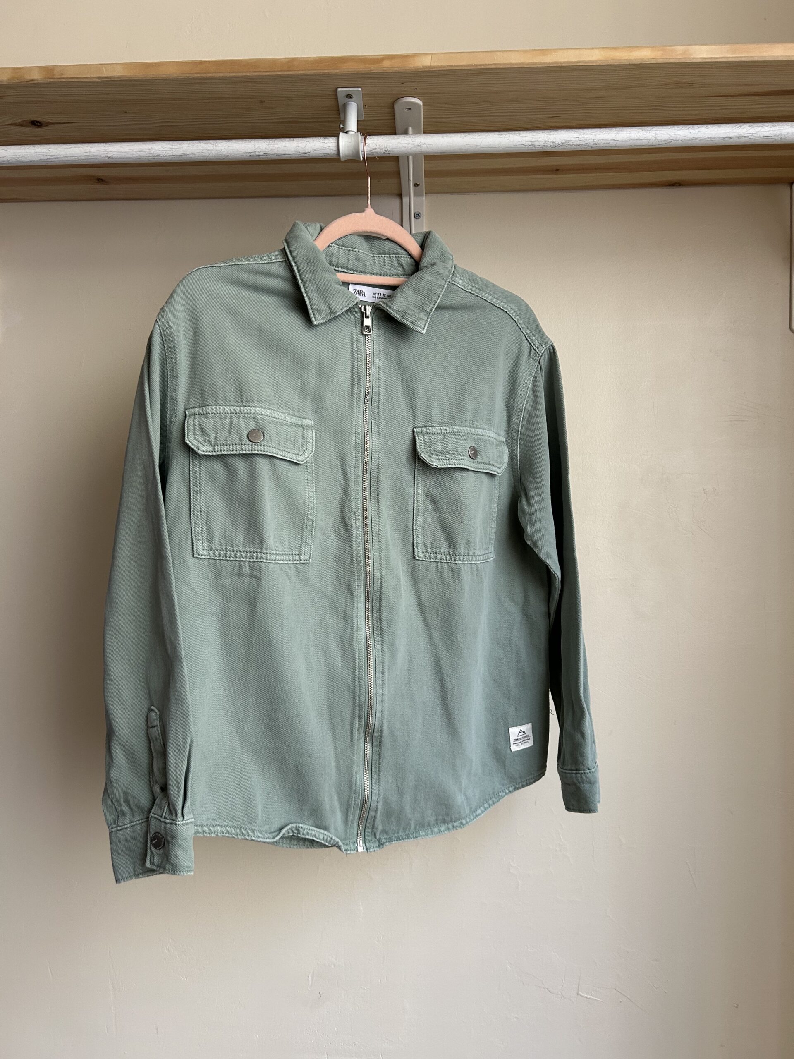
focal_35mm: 26
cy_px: 530
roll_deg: -0.5
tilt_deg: -1.2
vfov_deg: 67.3
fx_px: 795
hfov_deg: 53.1
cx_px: 397
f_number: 1.5
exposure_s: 1/104
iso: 125
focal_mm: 5.7
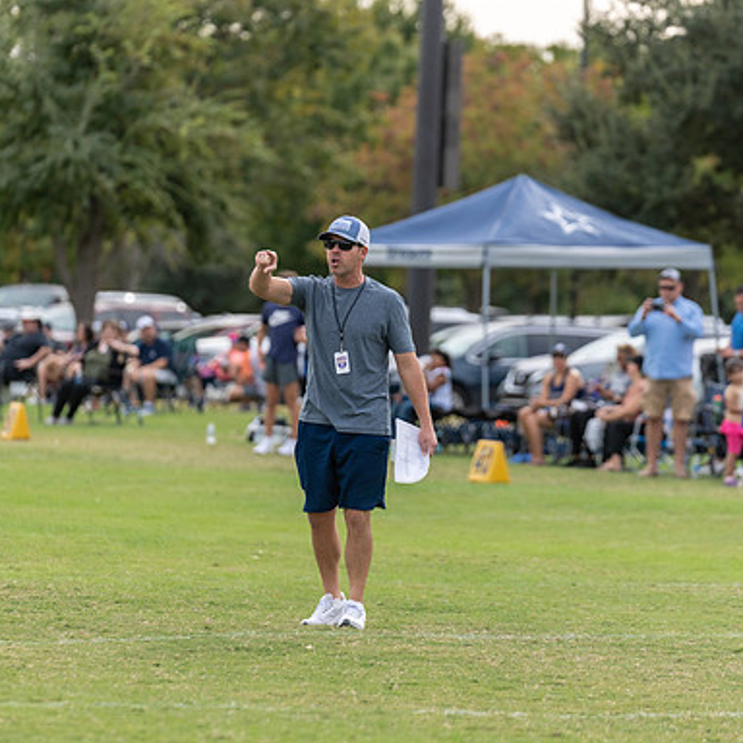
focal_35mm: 257
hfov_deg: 6.8
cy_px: 372
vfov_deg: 6.8
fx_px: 6241
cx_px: 331
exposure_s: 1/1250
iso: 250
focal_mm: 200
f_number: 3.5
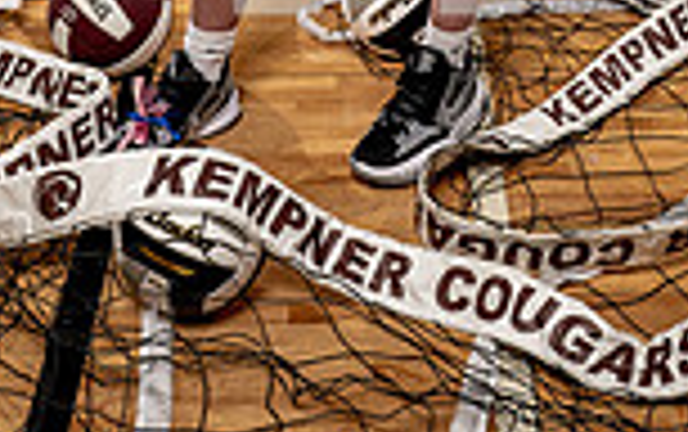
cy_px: -436
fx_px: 1577
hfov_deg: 24.6
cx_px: 396
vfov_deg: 13.4
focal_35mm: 84
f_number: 5.6
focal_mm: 28
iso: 640
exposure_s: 1/250
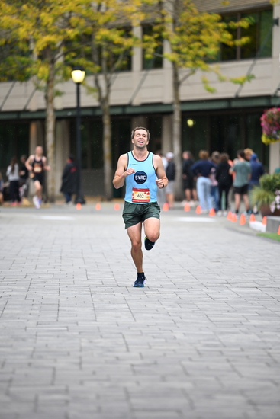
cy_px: 210
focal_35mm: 200
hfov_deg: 6.9
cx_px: 140
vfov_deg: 10.3
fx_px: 2332
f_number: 2.8
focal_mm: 200
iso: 1250
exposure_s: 1/1600
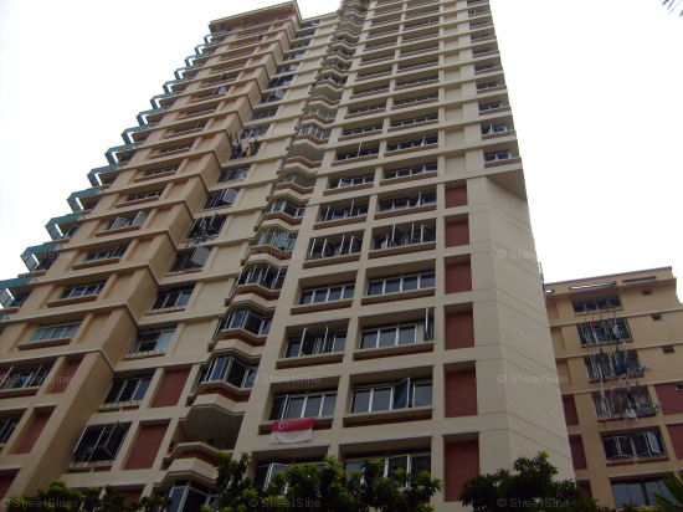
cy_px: 256
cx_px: 342
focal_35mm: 35
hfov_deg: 52.6
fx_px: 690
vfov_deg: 40.7
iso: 80
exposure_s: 1/350
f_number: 7.1
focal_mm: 5.8
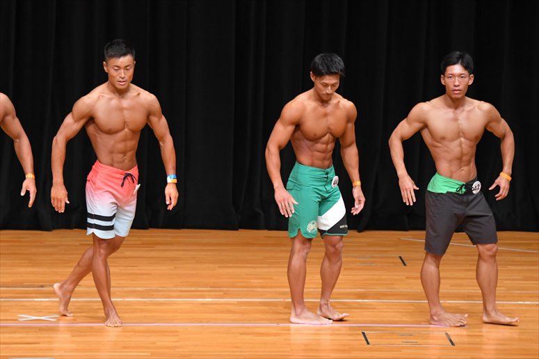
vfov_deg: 5.4
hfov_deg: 8.1
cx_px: 270
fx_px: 3816
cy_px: 180
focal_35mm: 255
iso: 4000
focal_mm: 170
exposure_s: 1/400
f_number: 5.6
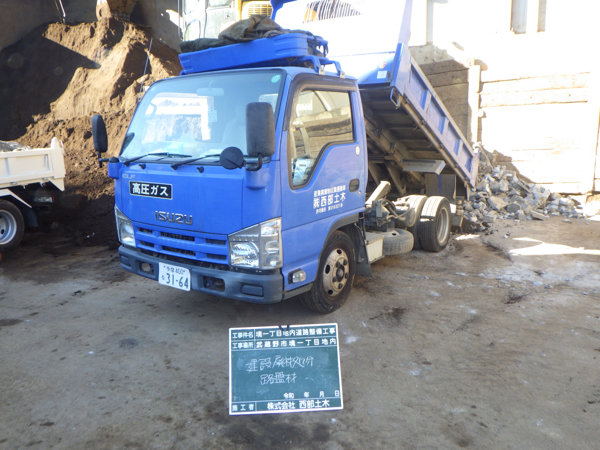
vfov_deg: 49.7
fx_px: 485
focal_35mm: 28
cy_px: 225
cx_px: 300
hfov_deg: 63.4
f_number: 3.5
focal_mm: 5
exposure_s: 1/125
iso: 125
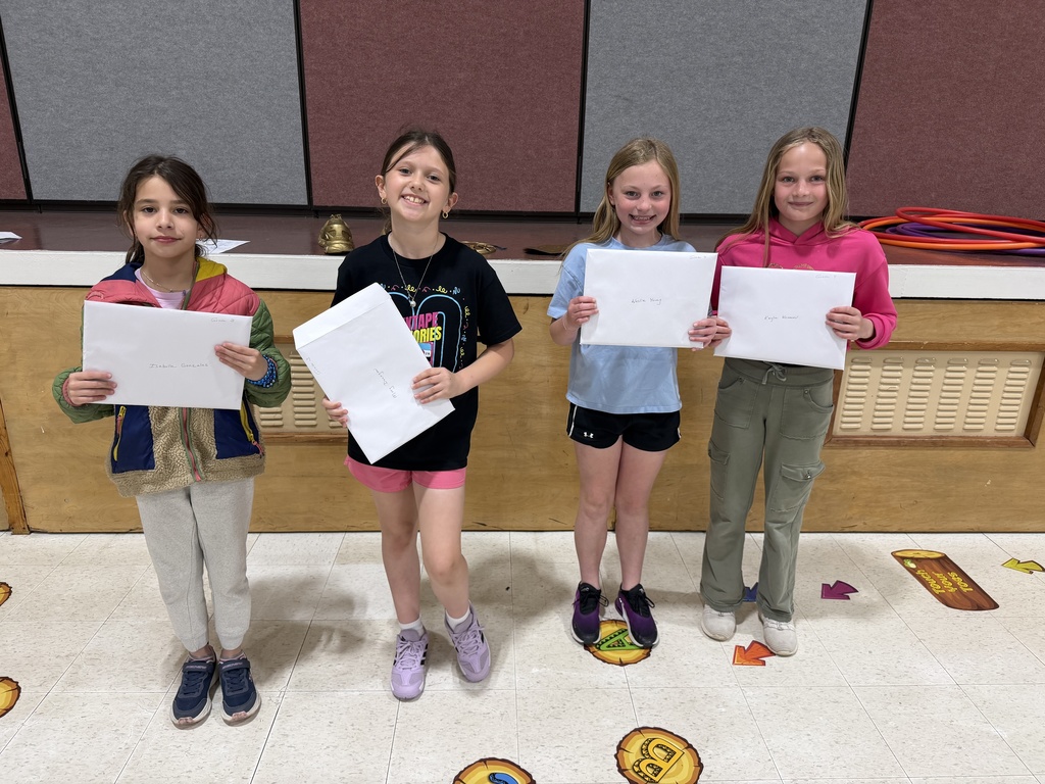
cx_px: 522
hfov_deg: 71.6
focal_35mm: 24
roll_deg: -1.5
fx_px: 725
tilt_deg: -19.8
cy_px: 392
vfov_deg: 56.8
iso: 160
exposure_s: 1/120
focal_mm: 6.76
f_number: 1.78
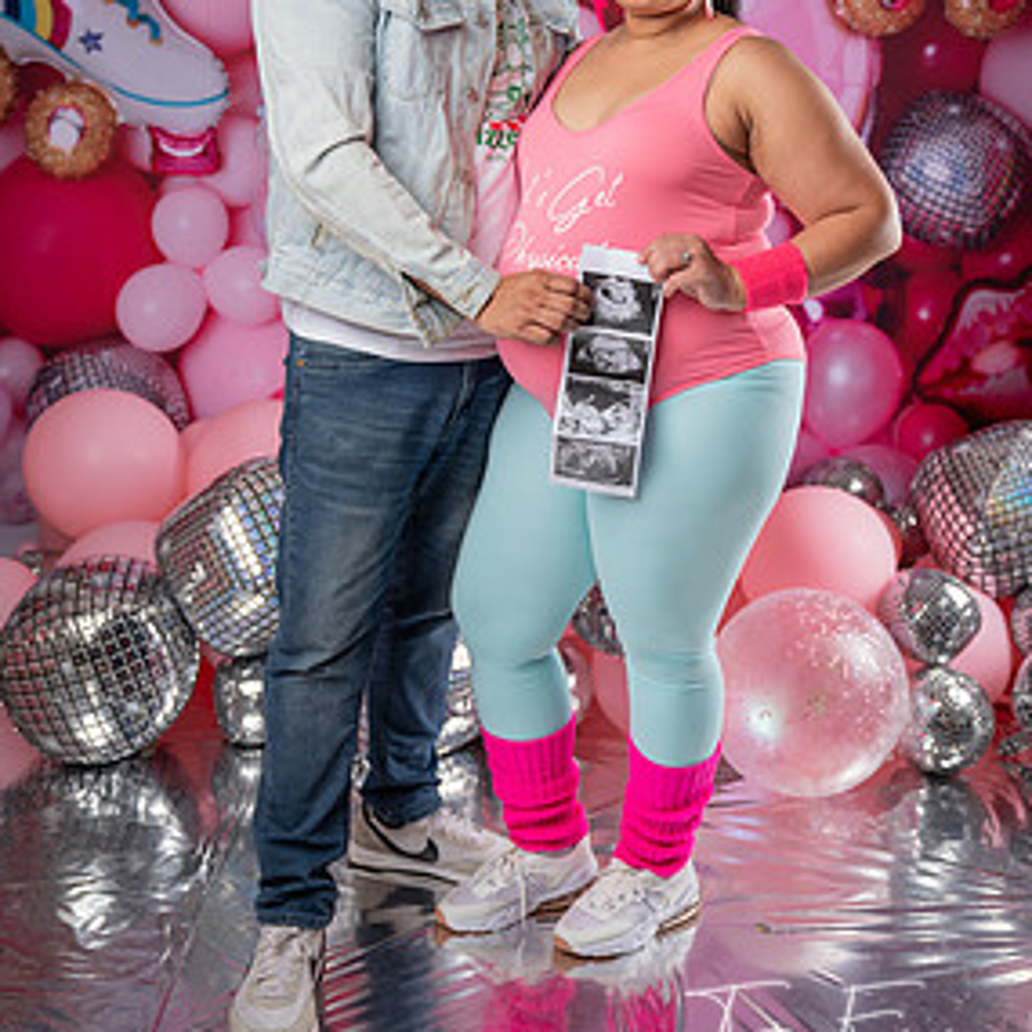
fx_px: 1720
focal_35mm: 51
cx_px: 532
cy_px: 351
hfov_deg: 33.4
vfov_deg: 33.1
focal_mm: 38
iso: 50
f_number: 3.5
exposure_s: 1/60
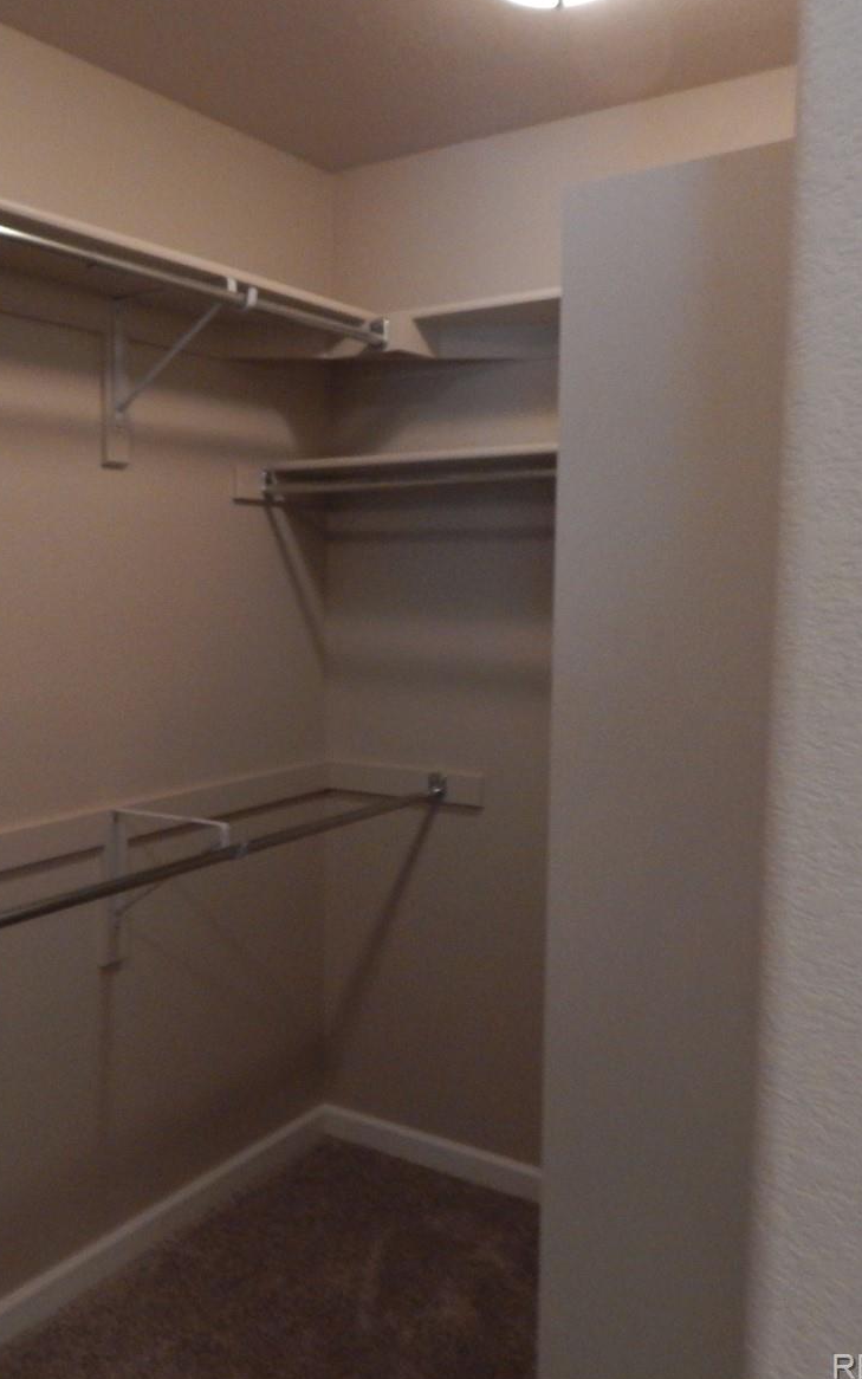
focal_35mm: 32
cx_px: 78
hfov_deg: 36.8
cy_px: 682
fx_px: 1203
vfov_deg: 59.6
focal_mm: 4
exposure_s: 1/20
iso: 400
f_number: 3
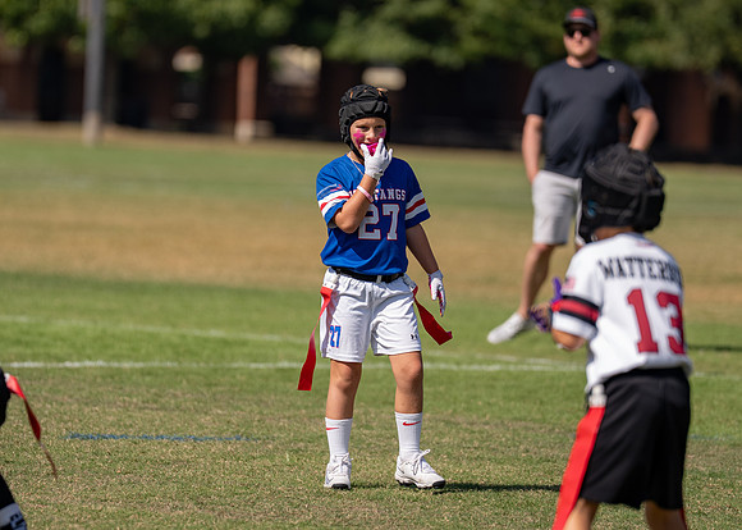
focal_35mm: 363
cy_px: 240
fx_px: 7656
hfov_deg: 5.5
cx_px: 357
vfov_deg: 4.0
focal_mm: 200
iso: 100
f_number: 2.8
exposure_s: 1/2000
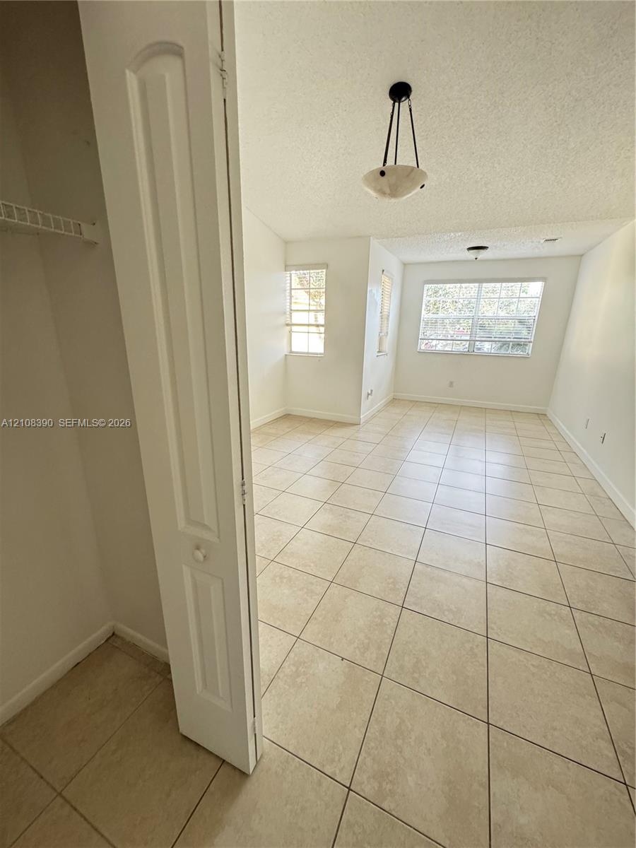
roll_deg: +1.2
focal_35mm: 14
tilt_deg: -15.9
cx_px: 318
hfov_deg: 85.7
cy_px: 424
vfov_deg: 102.1
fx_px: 343
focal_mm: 2.22
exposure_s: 1/98
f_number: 2.2
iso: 320
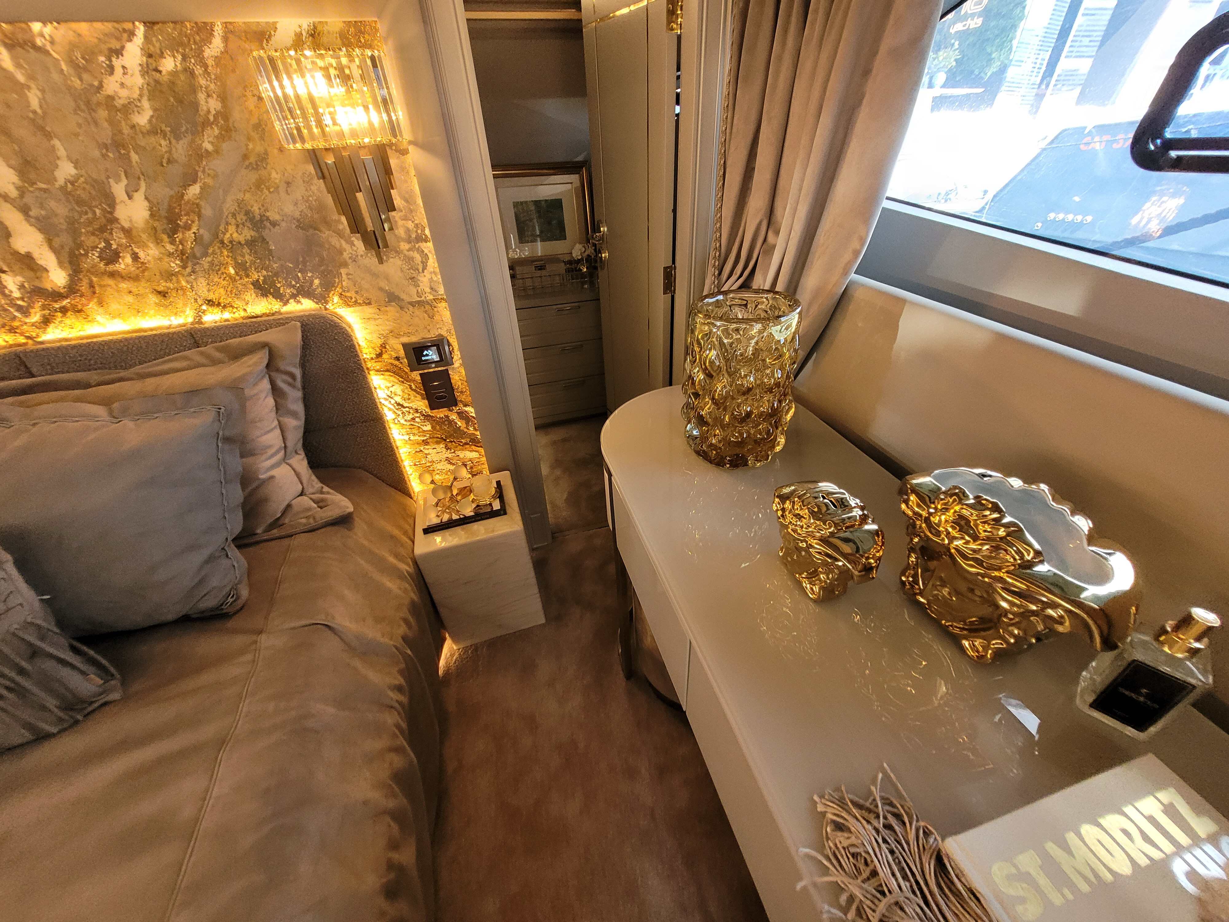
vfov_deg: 89.9
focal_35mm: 13
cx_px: 614
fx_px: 462
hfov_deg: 106.2
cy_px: 461
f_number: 2.2
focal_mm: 1.74
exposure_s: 1/50
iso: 320
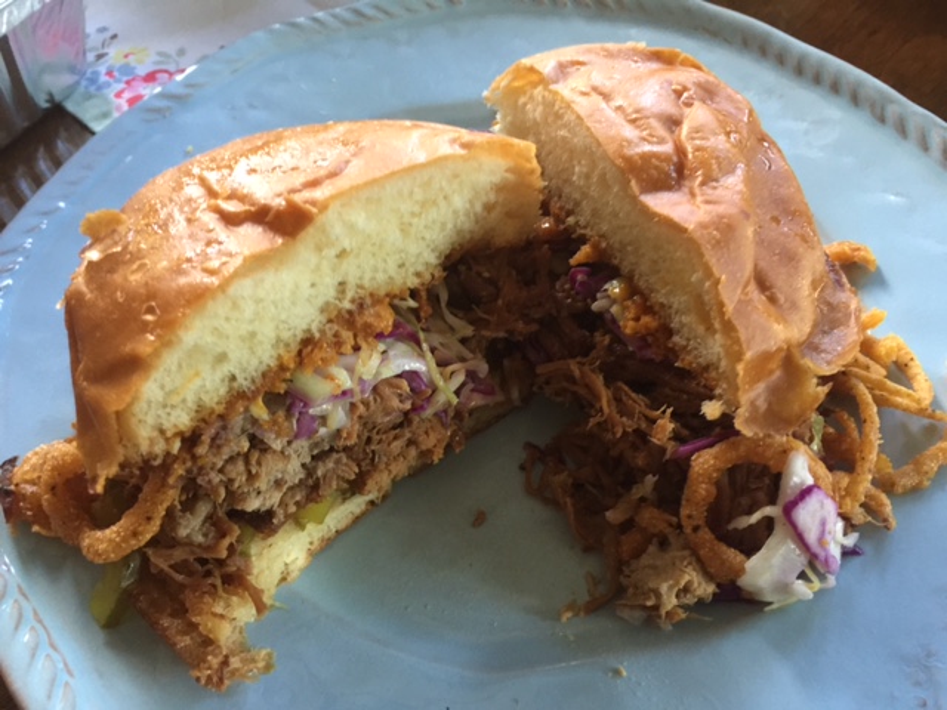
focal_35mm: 29
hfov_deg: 61.7
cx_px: 474
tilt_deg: -54.5
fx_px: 793
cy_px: 355
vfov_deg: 48.2
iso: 100
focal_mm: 4.15
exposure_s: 1/10
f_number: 2.2
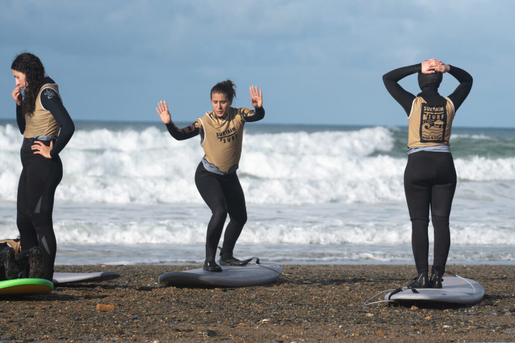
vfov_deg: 5.0
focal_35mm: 276
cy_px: 172
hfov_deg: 7.5
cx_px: 258
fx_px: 3949
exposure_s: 1/4000
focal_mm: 184
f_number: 6.3
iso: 250
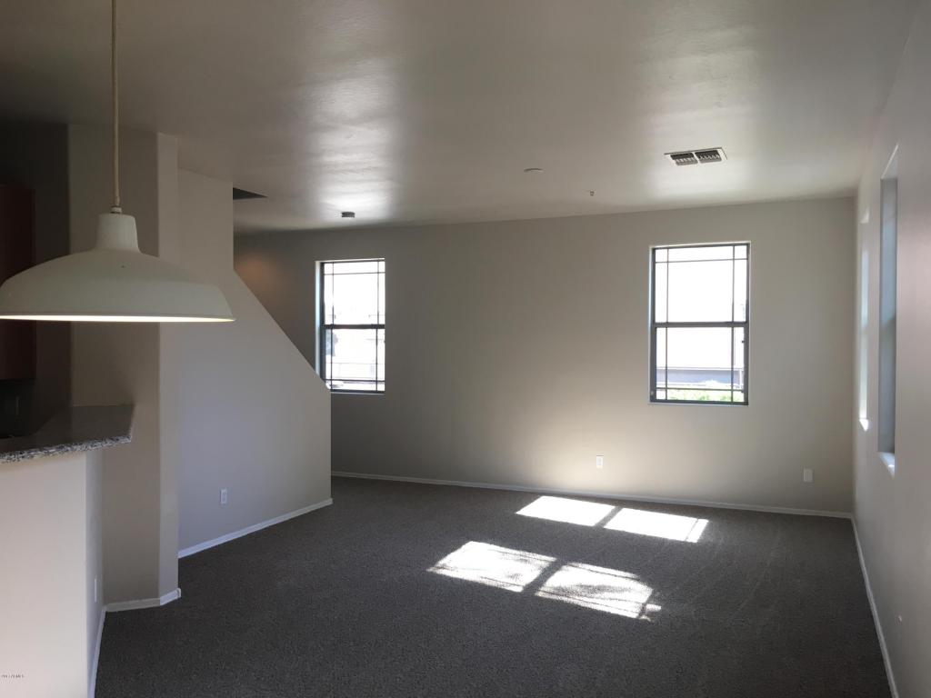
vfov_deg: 48.2
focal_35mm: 29
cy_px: 349
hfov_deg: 61.7
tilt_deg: -0.6
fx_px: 780
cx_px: 466
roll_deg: +0.1
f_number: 2.2
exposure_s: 1/30
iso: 25
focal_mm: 4.15
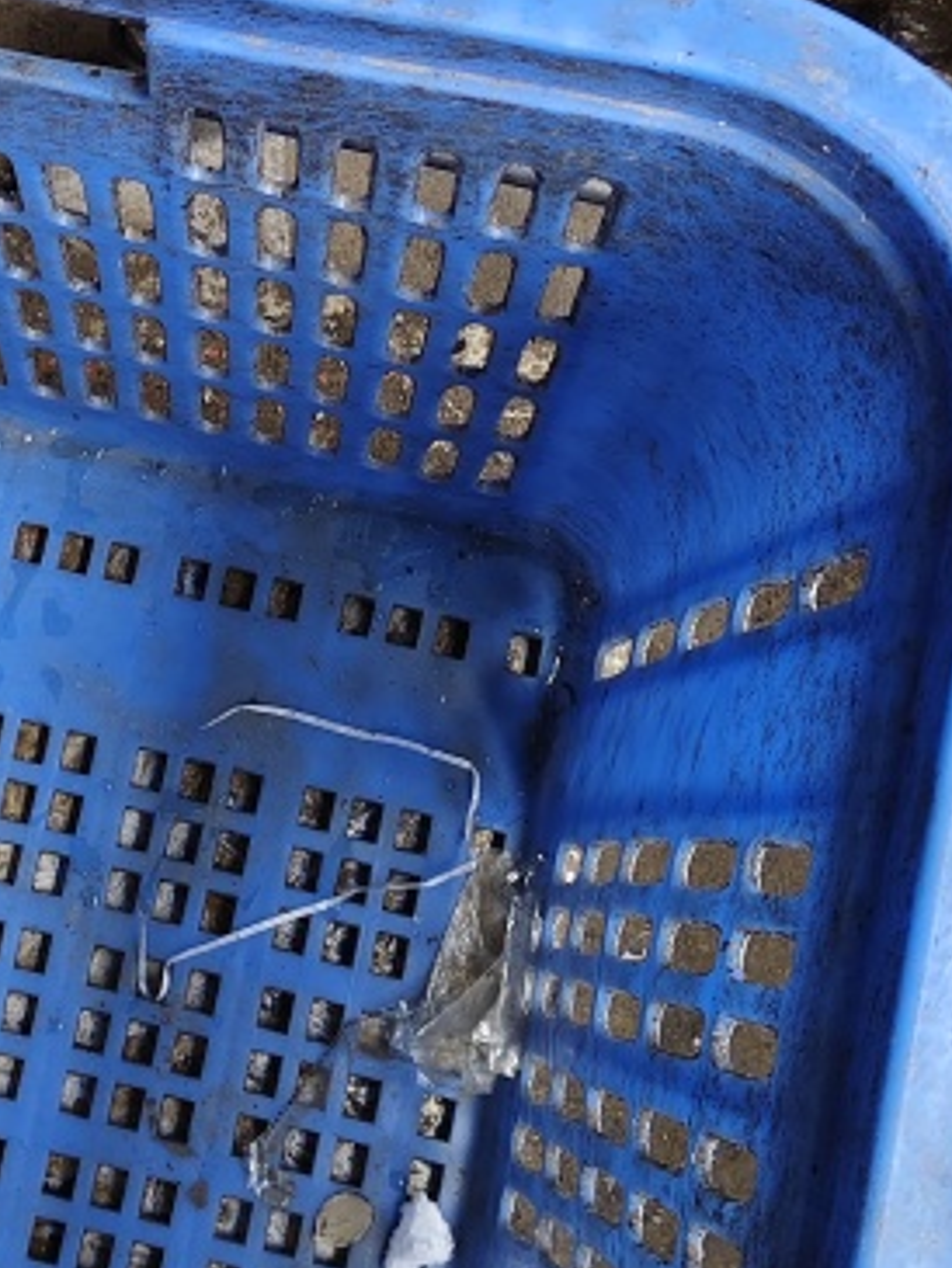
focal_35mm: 76
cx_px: 56
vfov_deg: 25.2
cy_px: 238
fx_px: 2785
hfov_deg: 19.0
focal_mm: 4.84
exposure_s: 1/100
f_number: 1.79
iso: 132
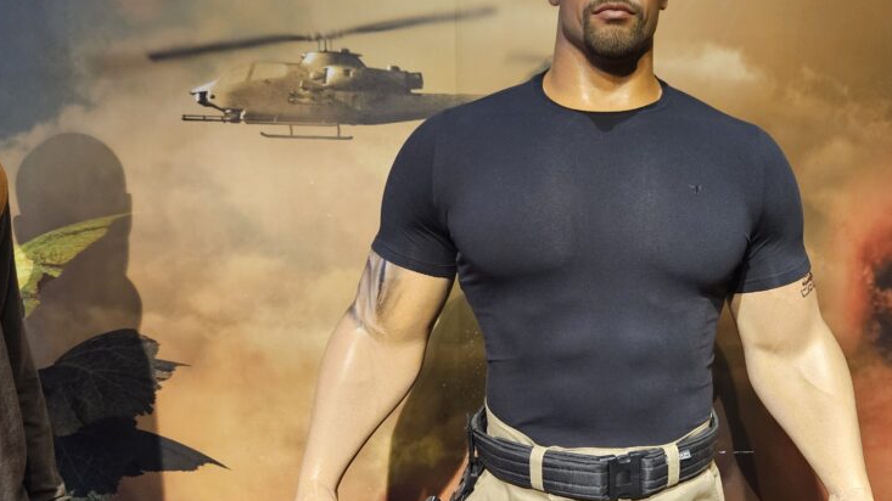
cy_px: 261
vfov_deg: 33.7
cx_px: 571
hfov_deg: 55.8
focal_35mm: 35
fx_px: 828
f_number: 1.8
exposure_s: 1/26
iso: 500
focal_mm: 5.4
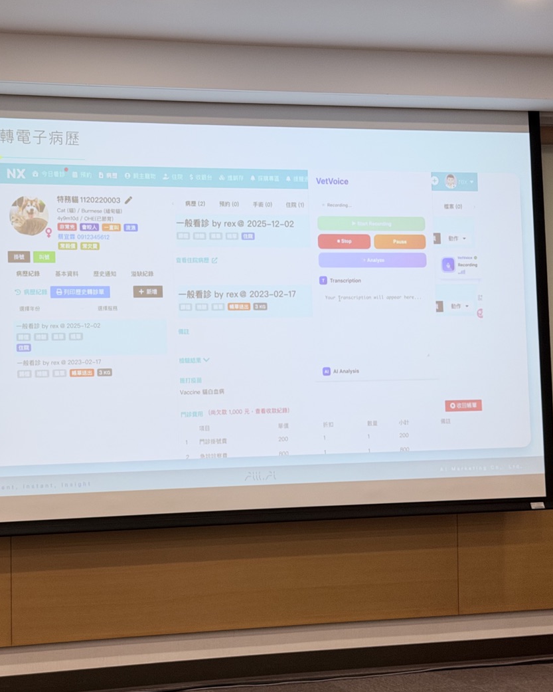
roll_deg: +2.3
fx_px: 1289
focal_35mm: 63
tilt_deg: +3.1
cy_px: 346
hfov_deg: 23.8
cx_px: 109
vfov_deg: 30.0
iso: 50
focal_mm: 6.76
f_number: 1.78
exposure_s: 1/153
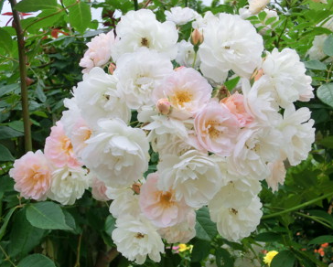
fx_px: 444
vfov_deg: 33.5
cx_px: 170
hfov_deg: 41.1
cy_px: 133
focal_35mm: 45
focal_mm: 7.38
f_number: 4
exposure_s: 1/400
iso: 80
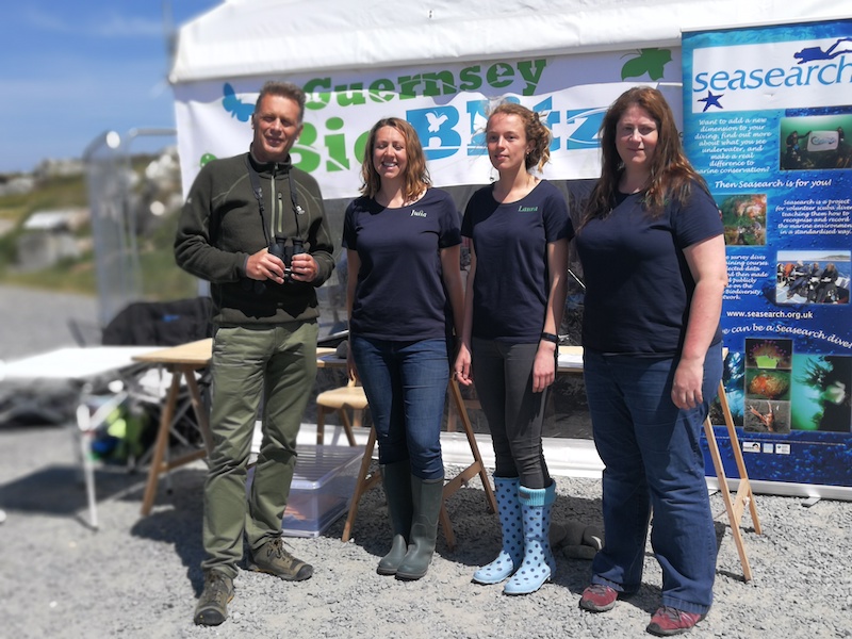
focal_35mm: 38
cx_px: 426
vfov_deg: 37.7
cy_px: 320
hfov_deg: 49.0
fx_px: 935
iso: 50
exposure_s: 1/2208
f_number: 4
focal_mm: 3.95
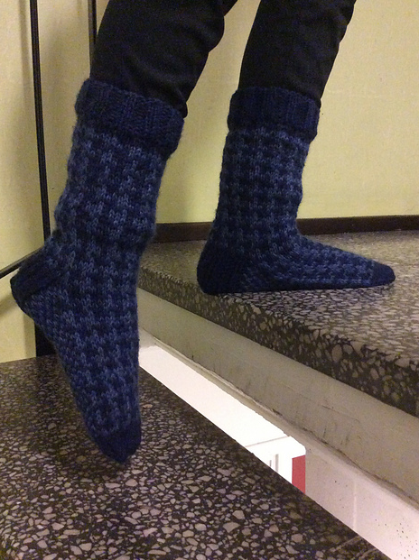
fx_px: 534
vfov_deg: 55.4
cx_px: 213
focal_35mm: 33
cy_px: 272
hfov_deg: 42.9
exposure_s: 1/17
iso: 500
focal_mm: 3.3
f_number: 2.4
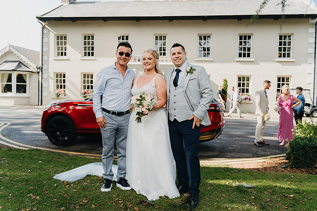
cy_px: 103
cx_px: 168
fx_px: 268
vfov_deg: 43.0
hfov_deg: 61.1
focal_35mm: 30
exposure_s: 1/1000
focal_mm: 28
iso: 250
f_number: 2.8
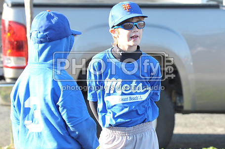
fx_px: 1586
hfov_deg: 8.1
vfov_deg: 5.4
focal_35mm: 254
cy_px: 70
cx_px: 112
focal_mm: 200
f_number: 8
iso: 400
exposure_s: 1/125
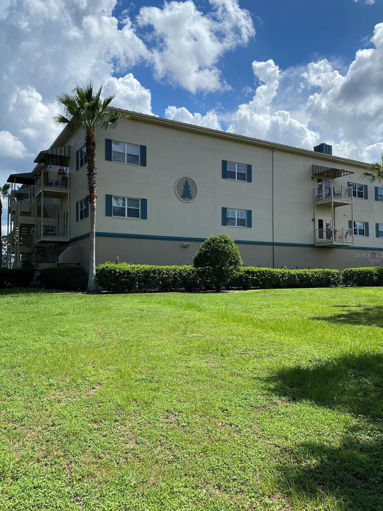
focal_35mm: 27
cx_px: 186
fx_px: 398
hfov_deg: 51.3
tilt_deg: +5.0
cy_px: 255
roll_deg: -0.5
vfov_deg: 65.3
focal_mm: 4.25
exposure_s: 1/3610
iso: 32
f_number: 1.8
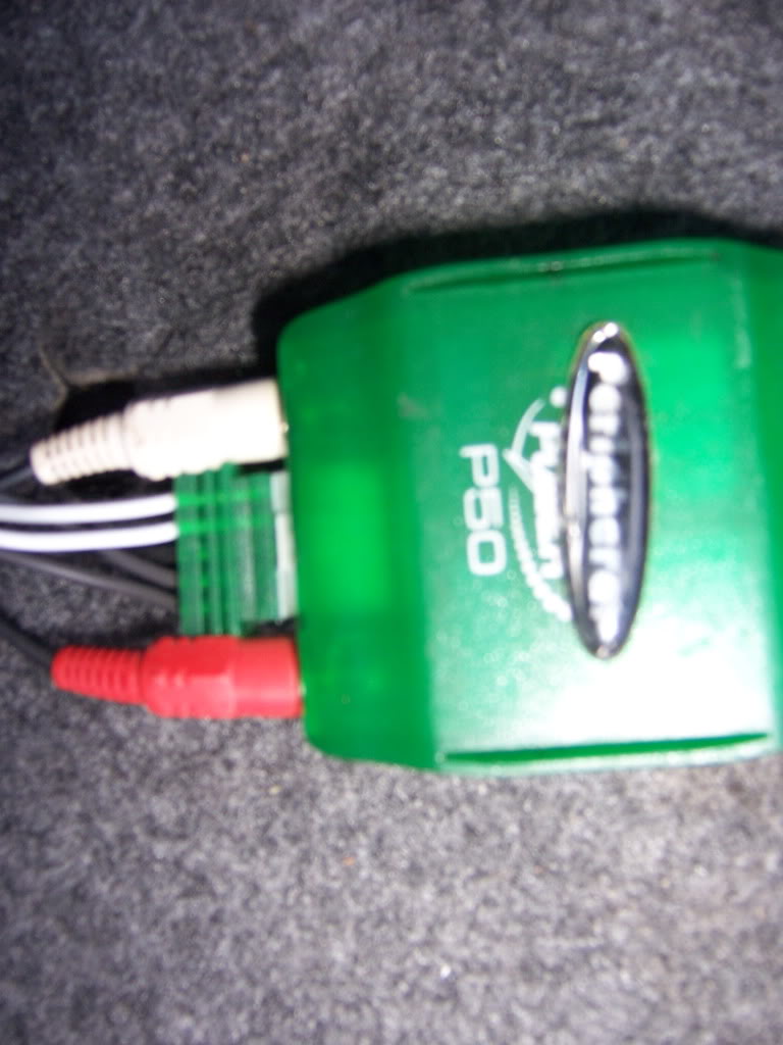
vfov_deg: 55.4
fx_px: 995
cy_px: 522
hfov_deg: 42.9
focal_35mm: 33
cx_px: 392
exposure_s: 1/60
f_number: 2.8
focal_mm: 5.5
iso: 140
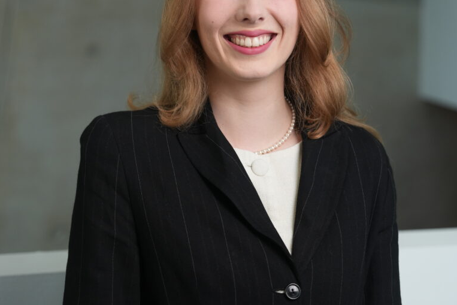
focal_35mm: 83
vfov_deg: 16.5
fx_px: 1054
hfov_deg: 24.5
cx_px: 229
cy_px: 148
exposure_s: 1/100
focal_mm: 55
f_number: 2.8
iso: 800
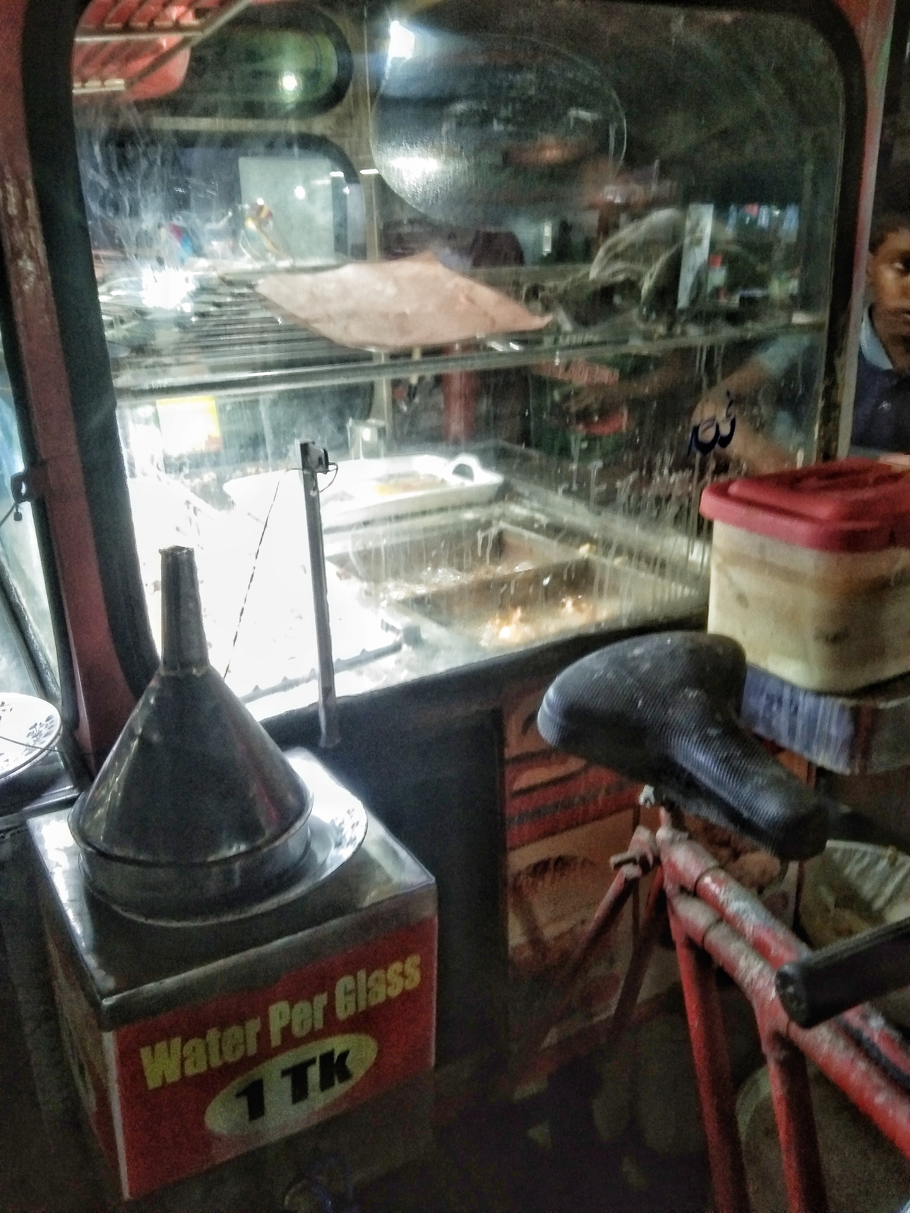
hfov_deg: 46.8
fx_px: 1052
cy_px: 606
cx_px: 455
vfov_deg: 60.0
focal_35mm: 30
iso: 668
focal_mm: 3.65
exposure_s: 1/14
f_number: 2.2
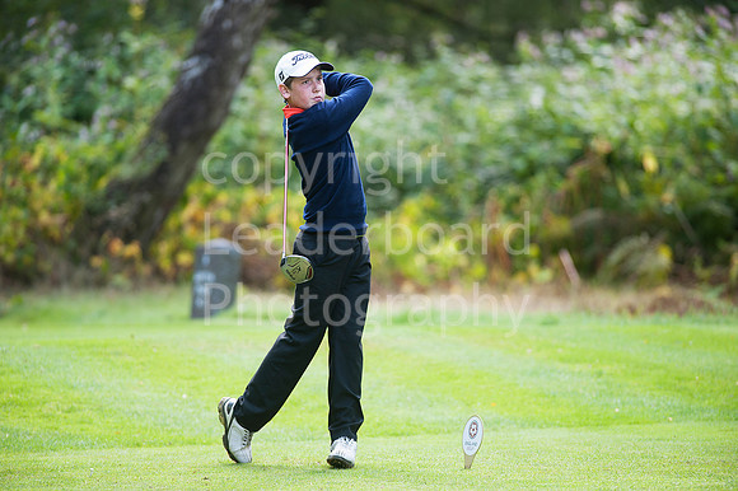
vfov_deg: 4.6
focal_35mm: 300
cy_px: 246
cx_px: 369
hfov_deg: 6.9
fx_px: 6146
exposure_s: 1/500
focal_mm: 300
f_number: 4
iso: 400
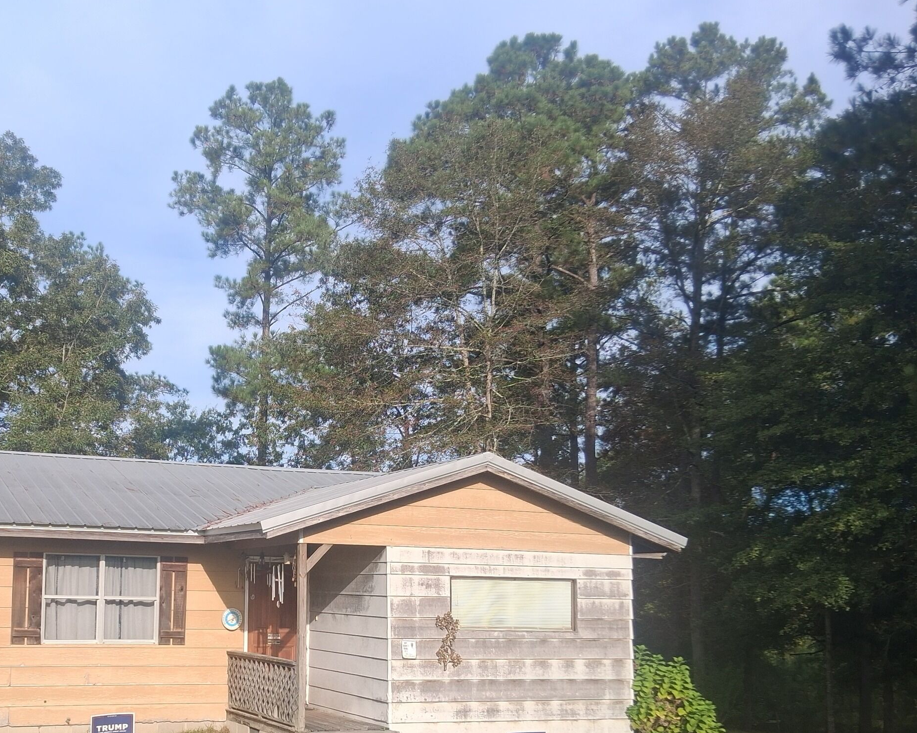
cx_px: 210
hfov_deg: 42.2
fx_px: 1140
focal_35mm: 42
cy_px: 525
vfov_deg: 35.1
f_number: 1.8
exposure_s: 1/385
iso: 25
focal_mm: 3.98
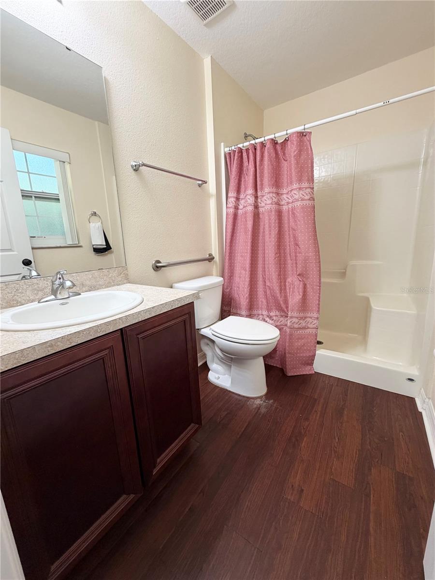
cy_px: 290
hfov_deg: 85.7
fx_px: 235
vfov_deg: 102.1
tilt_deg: -11.3
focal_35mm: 14
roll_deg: +3.4
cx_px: 218
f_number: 2.2
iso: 160
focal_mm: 2.22
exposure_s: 1/120
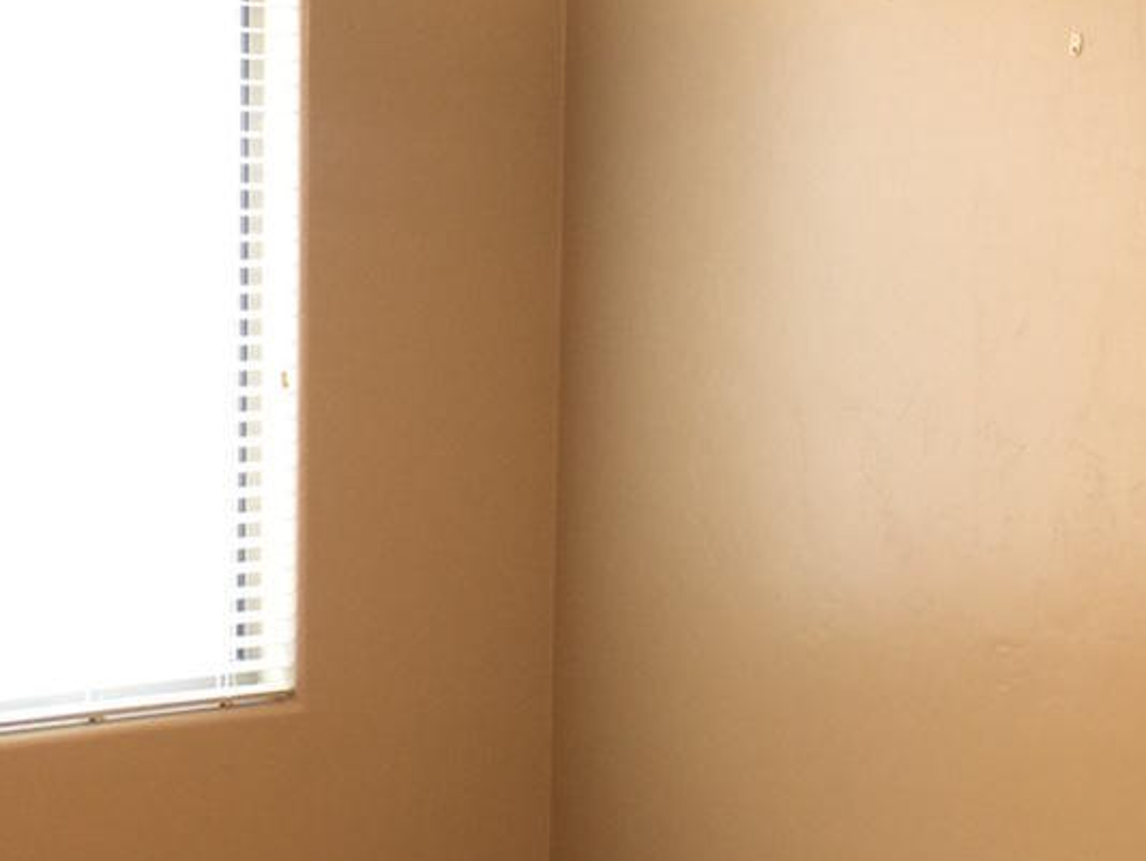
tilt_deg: -6.4
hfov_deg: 22.7
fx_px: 2848
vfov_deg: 17.2
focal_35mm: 86
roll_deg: -1.5
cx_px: 670
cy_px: 477
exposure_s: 1/15
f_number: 2.2
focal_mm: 4.15
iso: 40
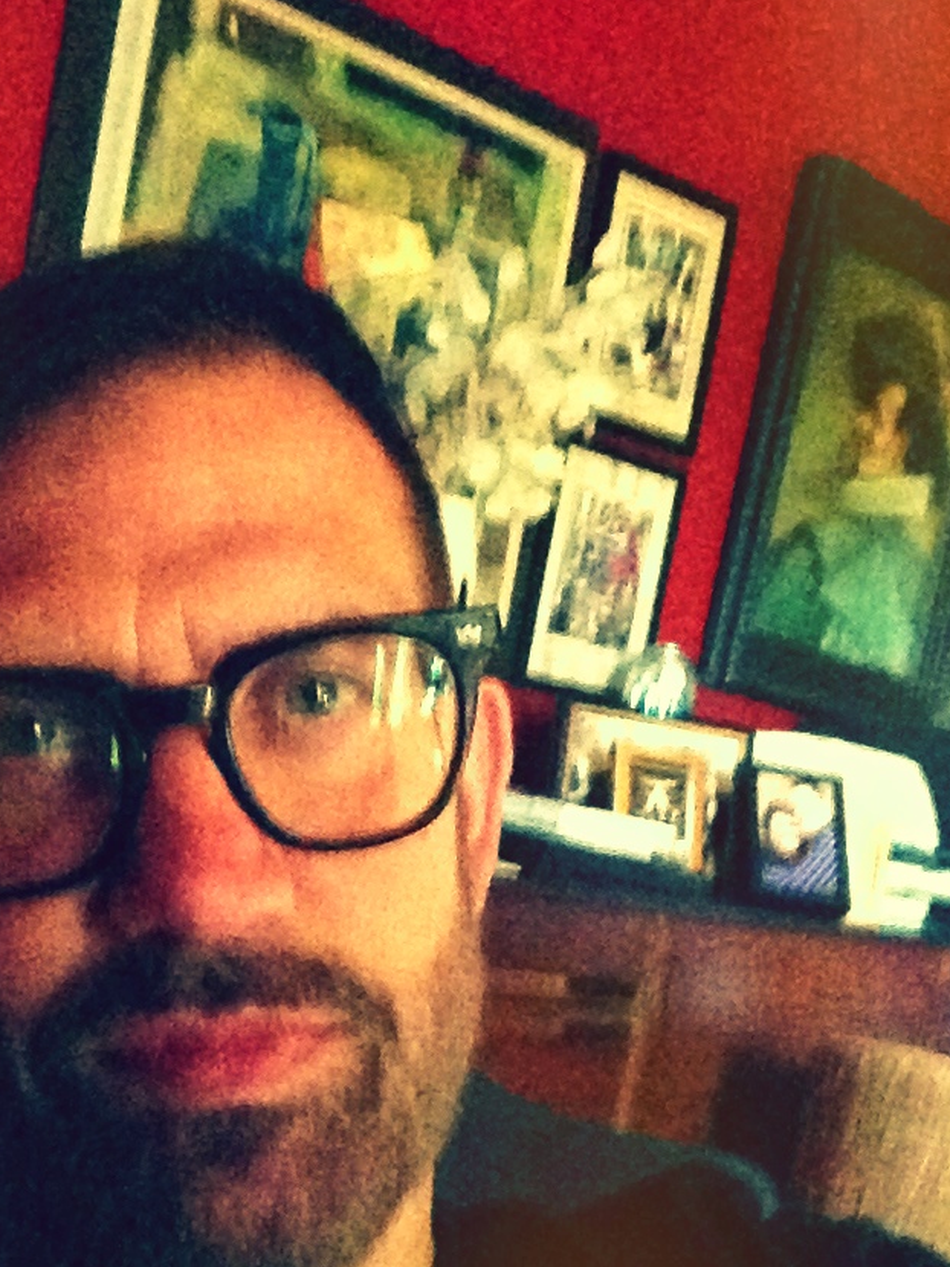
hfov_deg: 26.7
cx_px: 244
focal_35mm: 54
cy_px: 804
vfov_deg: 35.3
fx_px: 1977
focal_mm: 2.18
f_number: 2.4
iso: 1000
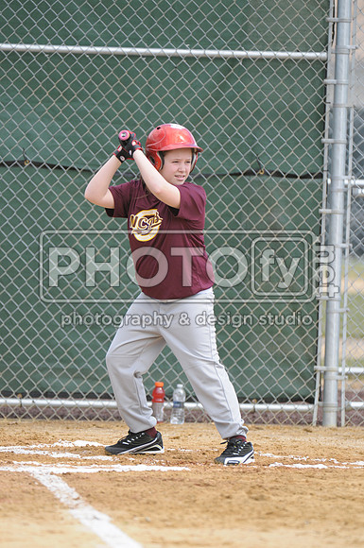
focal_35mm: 465
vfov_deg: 4.4
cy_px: 274
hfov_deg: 2.9
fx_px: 7073
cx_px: 182
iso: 400
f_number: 4
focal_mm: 310
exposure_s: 1/1250
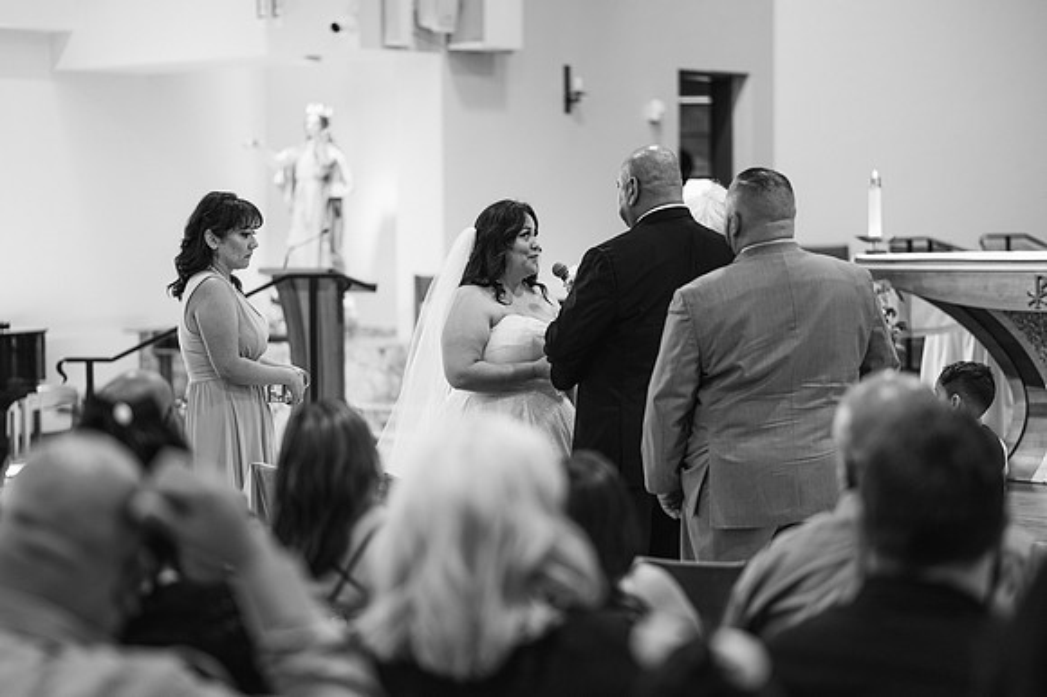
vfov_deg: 16.1
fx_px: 2471
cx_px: 524
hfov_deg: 23.9
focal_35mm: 85
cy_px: 348
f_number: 1.8
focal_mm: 85
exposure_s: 1/125
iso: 250
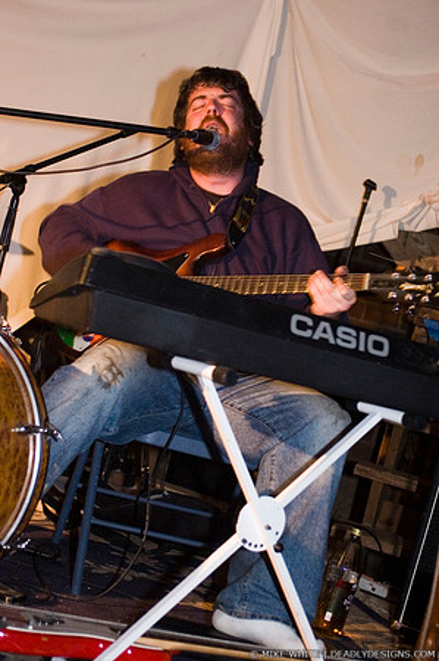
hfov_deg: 20.6
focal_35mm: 66
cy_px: 330
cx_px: 220
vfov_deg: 30.5
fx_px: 1210
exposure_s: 1/15
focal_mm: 44
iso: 800
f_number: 2.8
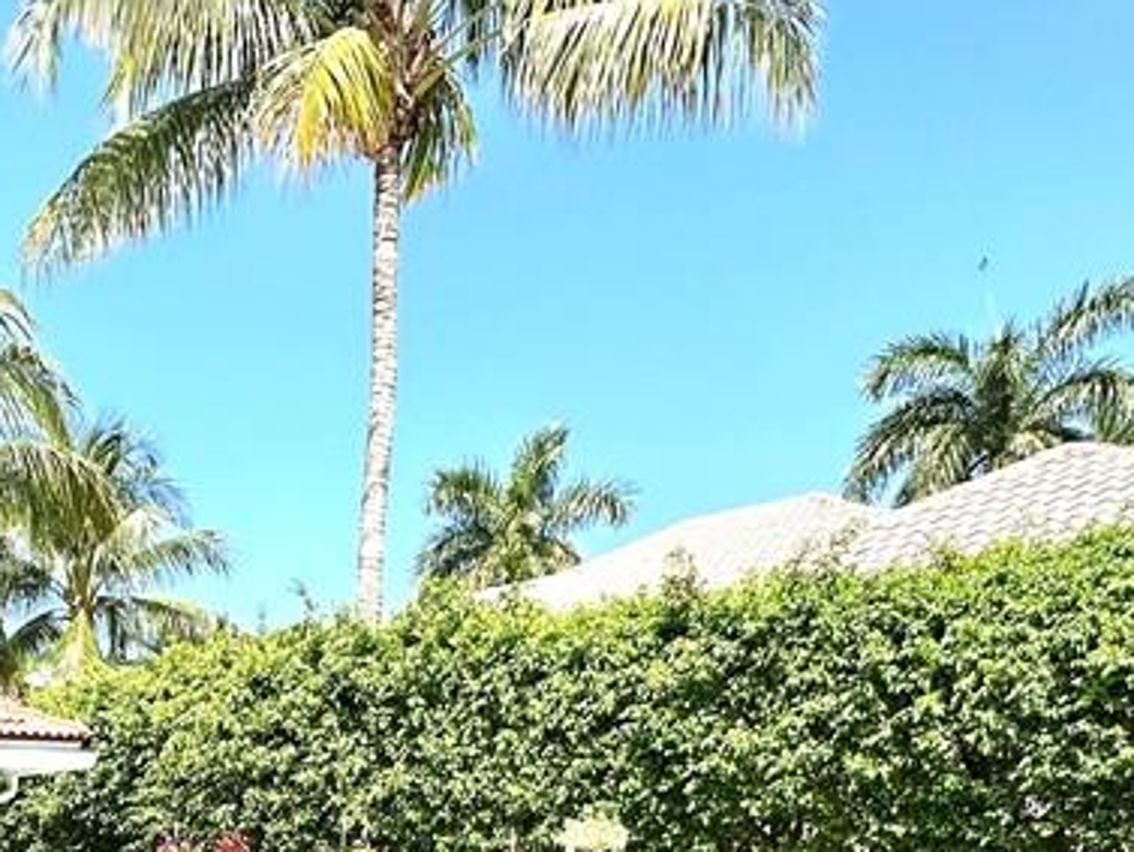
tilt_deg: -12.9
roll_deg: +2.4
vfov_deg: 30.5
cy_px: 1081
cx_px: 108
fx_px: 1245
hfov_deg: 44.4
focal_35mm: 38
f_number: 2.2
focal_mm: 2.22
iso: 50
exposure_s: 1/2451
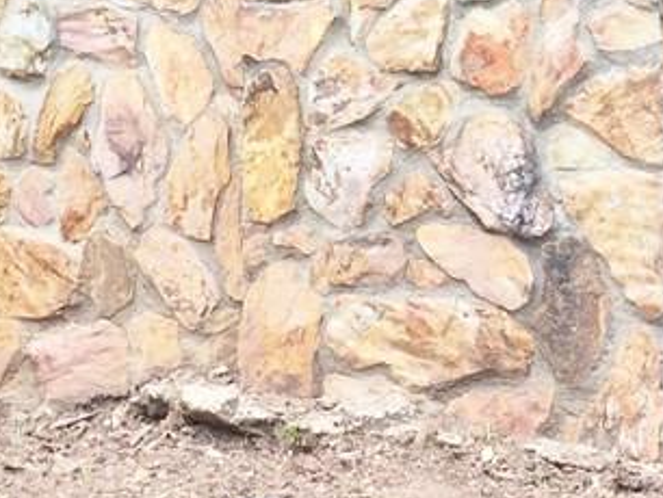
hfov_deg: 20.1
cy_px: -139
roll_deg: +0.4
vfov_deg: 14.6
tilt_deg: -0.5
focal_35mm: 97
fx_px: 1859
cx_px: 472
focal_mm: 4.15
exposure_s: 1/250
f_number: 2.2
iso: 32
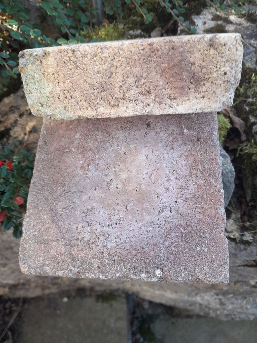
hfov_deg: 51.4
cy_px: 172
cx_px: 128
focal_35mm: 27
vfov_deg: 65.3
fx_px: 267
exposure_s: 1/50
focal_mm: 4
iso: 40
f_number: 1.8
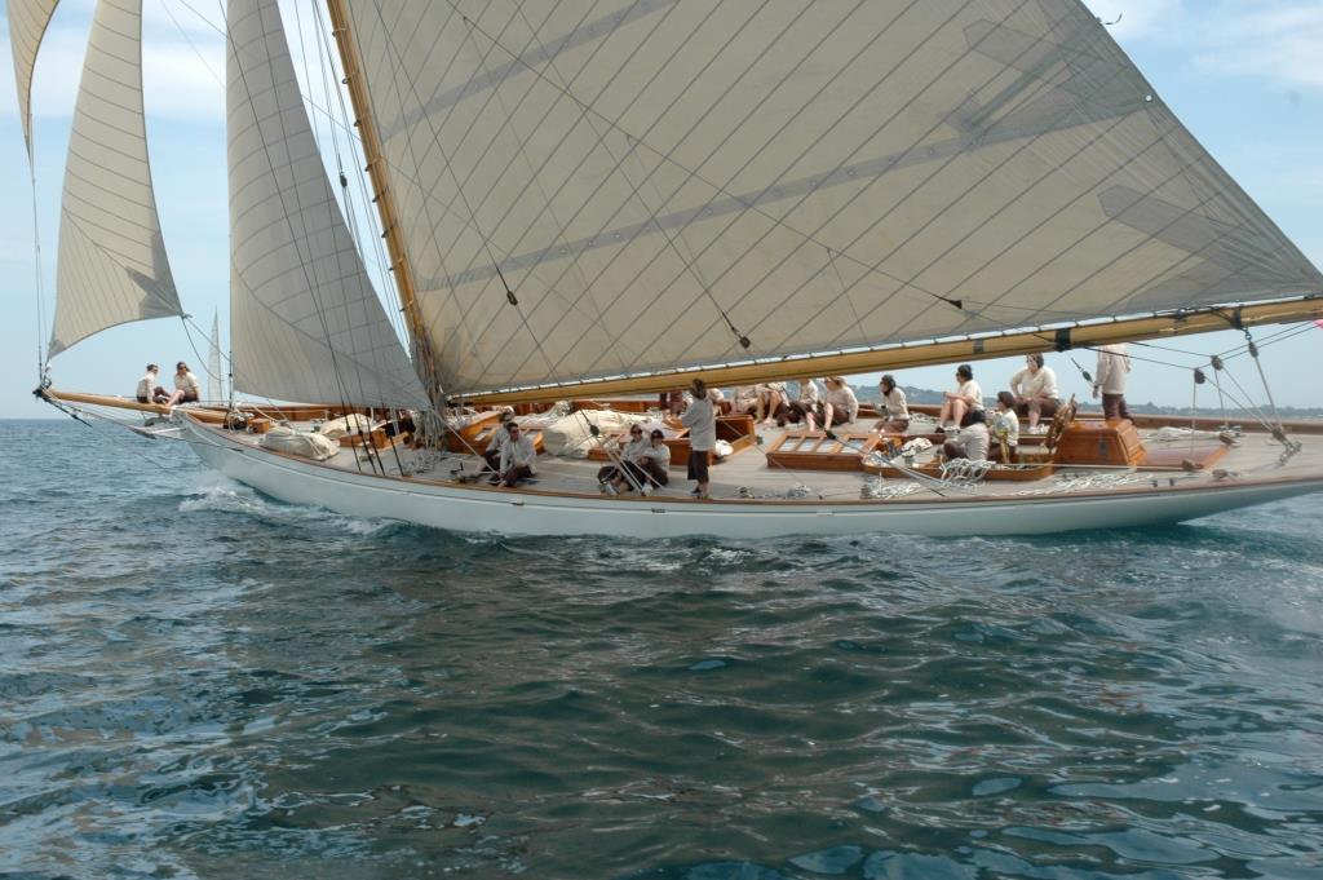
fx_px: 1707
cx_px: 662
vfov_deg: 28.9
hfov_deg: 42.4
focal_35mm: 46
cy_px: 440
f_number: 11
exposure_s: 1/500
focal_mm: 31
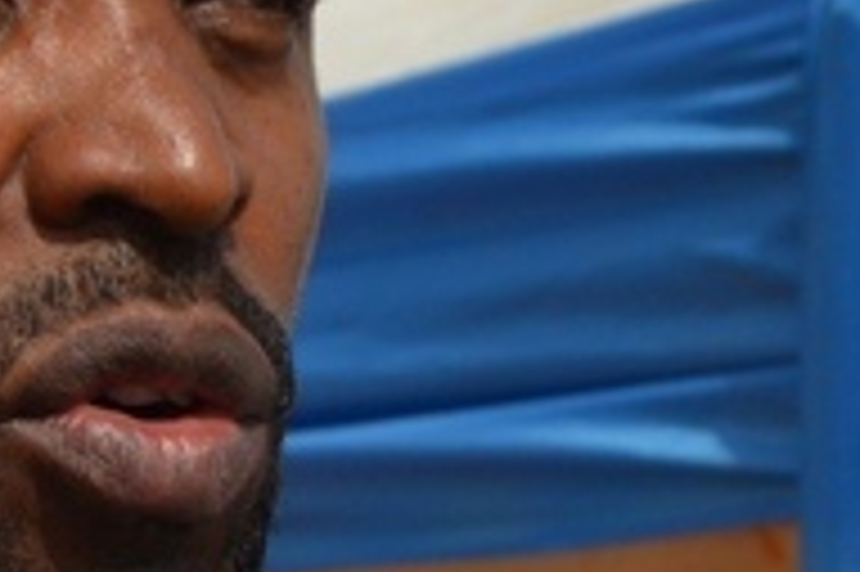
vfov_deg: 4.6
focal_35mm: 299
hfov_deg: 6.9
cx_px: 221
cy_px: 673
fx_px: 7136
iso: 100
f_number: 9
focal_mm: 38
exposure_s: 1/320
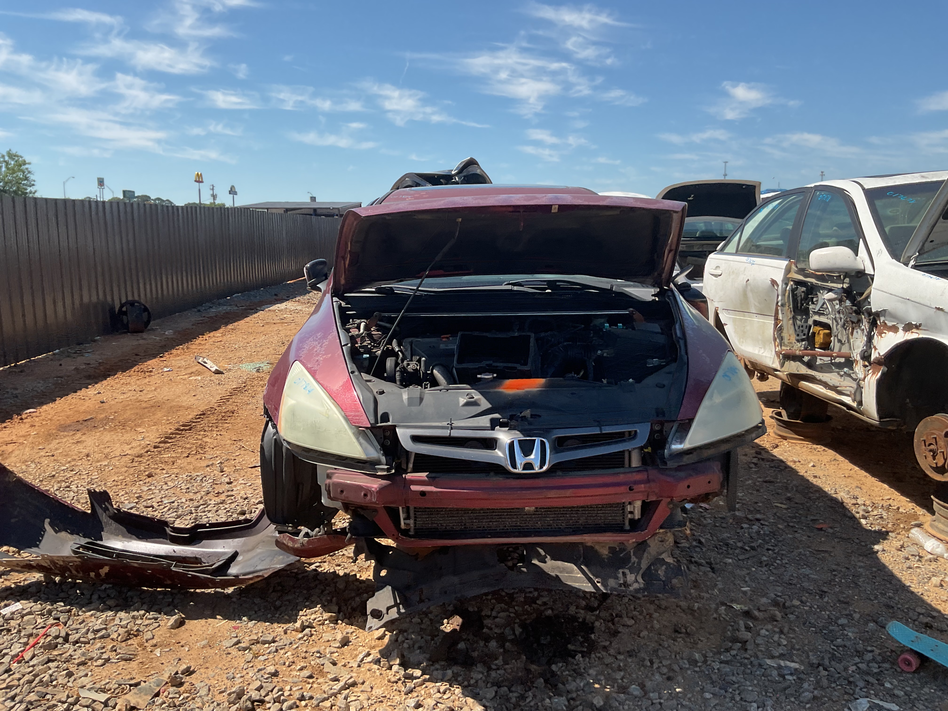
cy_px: 356
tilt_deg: -8.9
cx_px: 474
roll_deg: +2.5
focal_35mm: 29
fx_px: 794
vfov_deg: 48.2
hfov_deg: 61.7
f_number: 1.8
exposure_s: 1/1534
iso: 16
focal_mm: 3
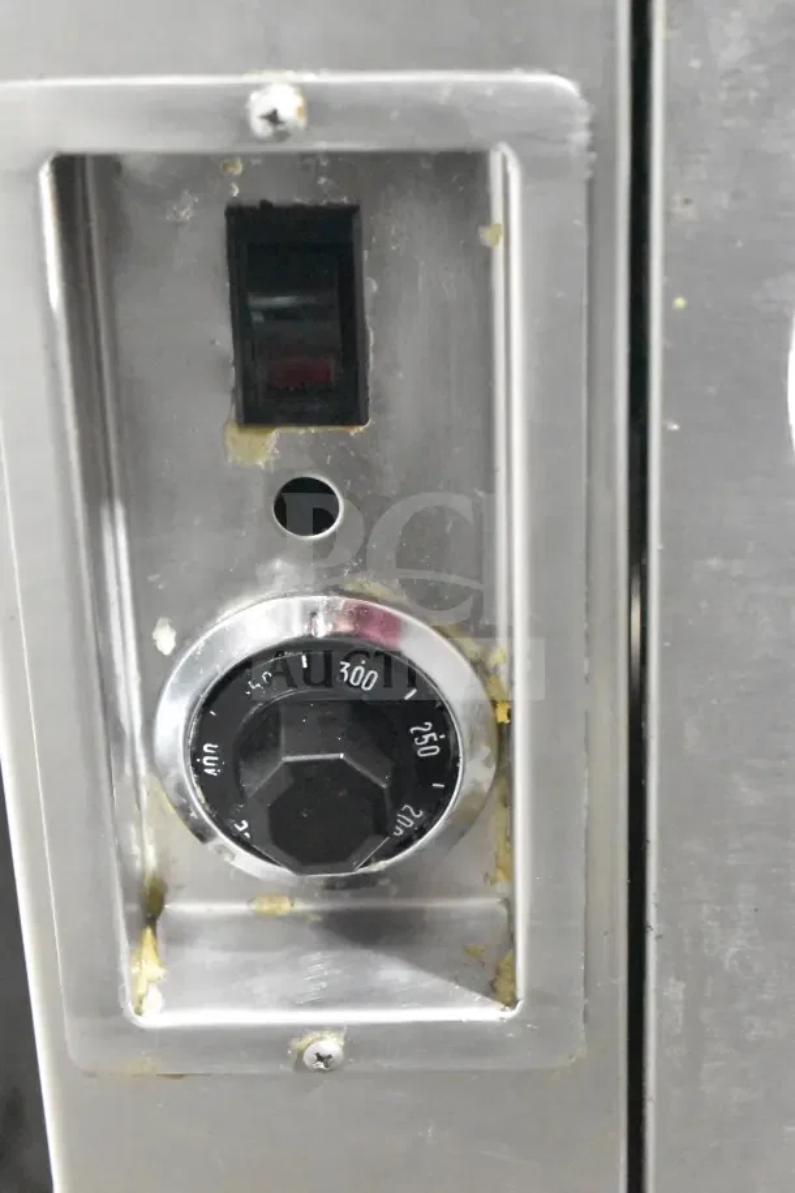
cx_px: 398
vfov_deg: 24.6
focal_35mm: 82
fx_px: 2733
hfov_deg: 16.6
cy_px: 596
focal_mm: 55
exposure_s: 1/100
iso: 25600
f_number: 5.6
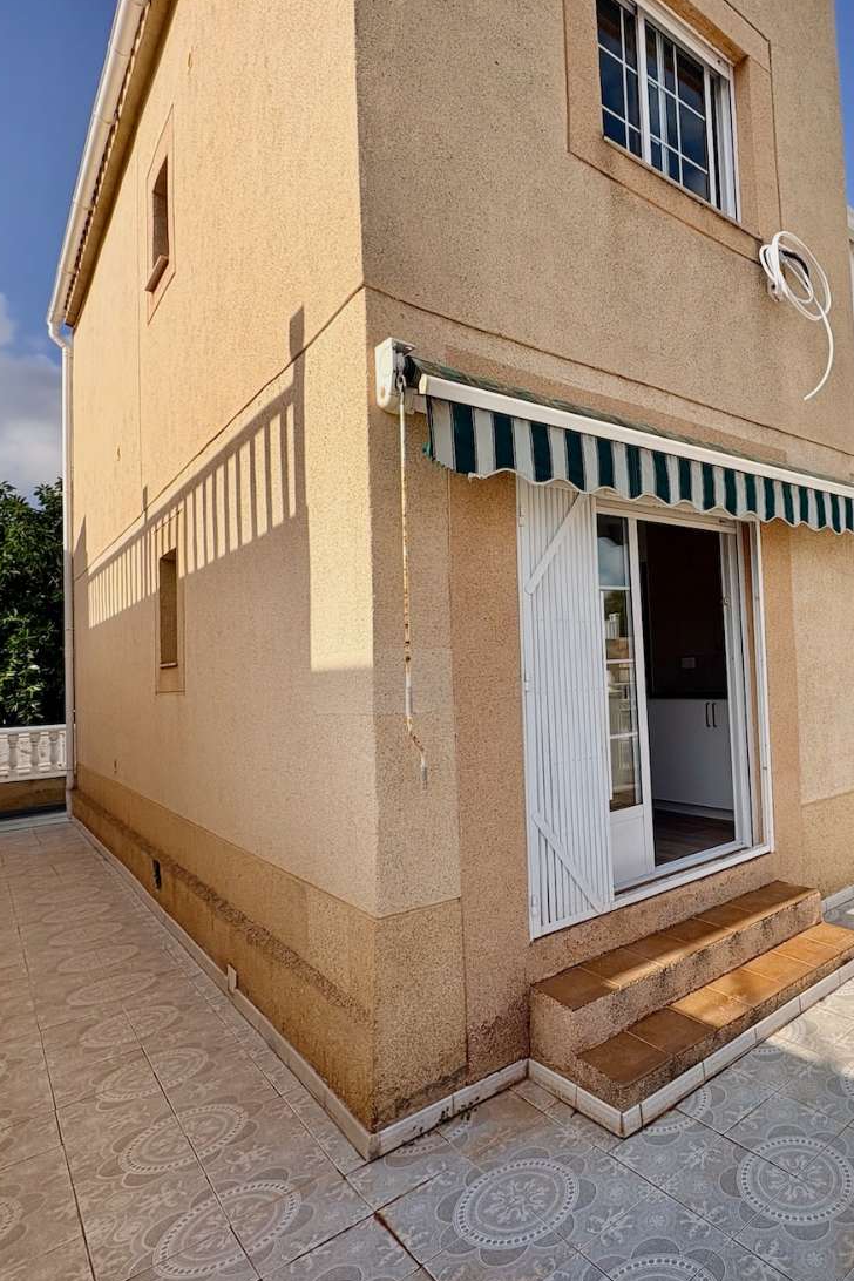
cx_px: 702
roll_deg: +3.0
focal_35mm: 20
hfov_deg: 56.7
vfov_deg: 84.0
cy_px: 633
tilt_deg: +2.4
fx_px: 712
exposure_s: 1/1927
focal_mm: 2.22
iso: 50
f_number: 2.2
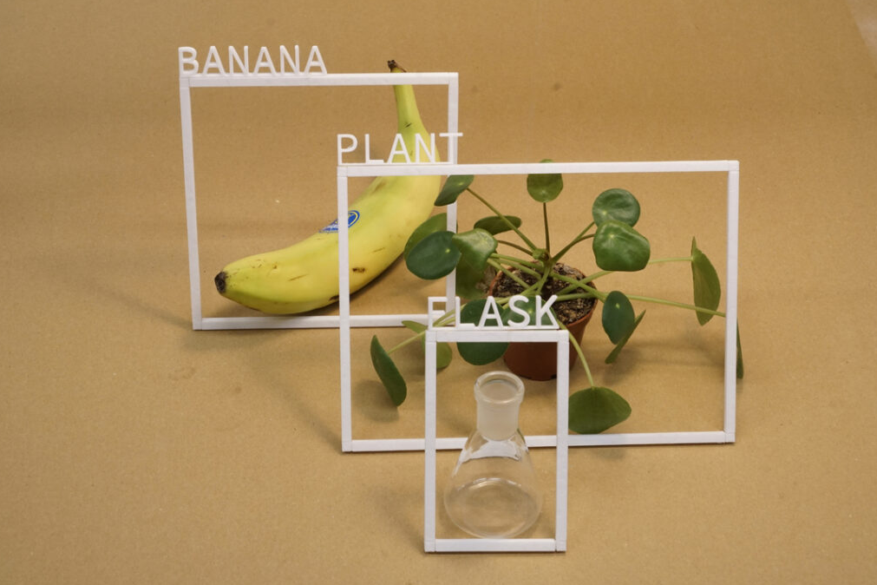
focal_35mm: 76
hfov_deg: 26.7
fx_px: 1851
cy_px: 294
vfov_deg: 17.9
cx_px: 438
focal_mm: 50
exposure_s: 1/10
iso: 800
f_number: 16
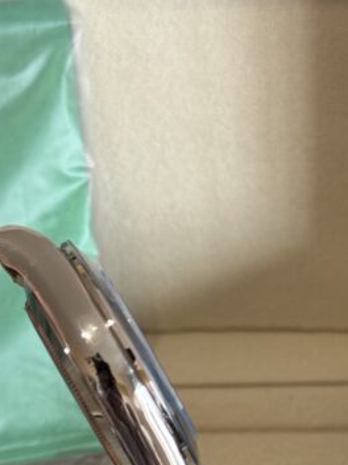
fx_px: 1461
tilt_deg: -35.9
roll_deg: +2.9
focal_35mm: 109
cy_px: 485
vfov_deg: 17.5
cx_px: 40
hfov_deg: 13.5
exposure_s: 1/75
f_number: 1.78
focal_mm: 6.76
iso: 100
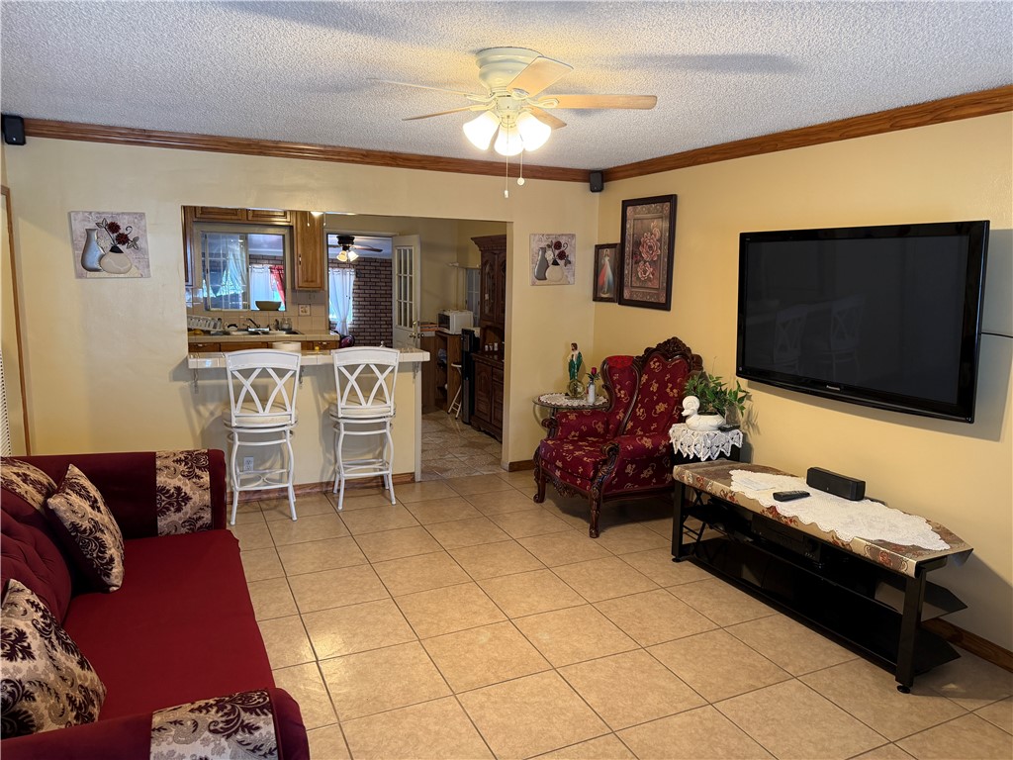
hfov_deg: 71.6
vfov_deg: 56.8
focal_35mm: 24
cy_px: 380
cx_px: 506
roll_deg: -0.9
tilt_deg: -10.1
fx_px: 702
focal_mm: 6.76
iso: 200
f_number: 1.78
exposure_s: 1/60
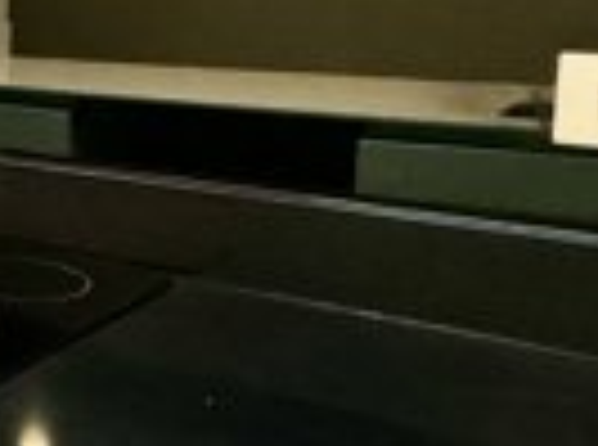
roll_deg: +2.2
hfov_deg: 21.4
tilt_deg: -6.1
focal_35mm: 67
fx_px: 1154
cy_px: 77
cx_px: -420
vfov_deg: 21.5
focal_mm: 2.22
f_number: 2.2
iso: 640
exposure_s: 1/60
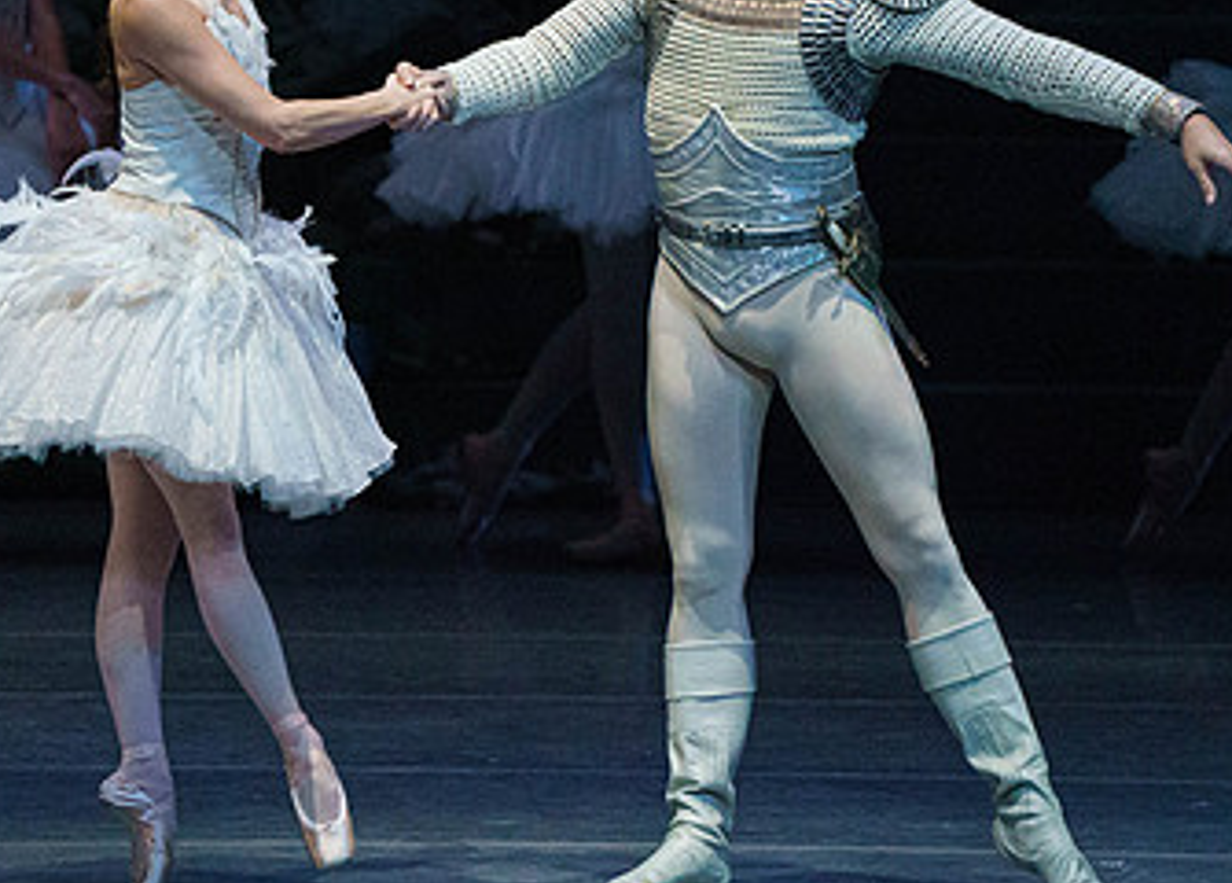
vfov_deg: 2.0
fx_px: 25008
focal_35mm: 714
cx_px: 424
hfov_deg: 2.8
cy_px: 241
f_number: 5.6
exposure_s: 1/250
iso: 8000
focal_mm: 382
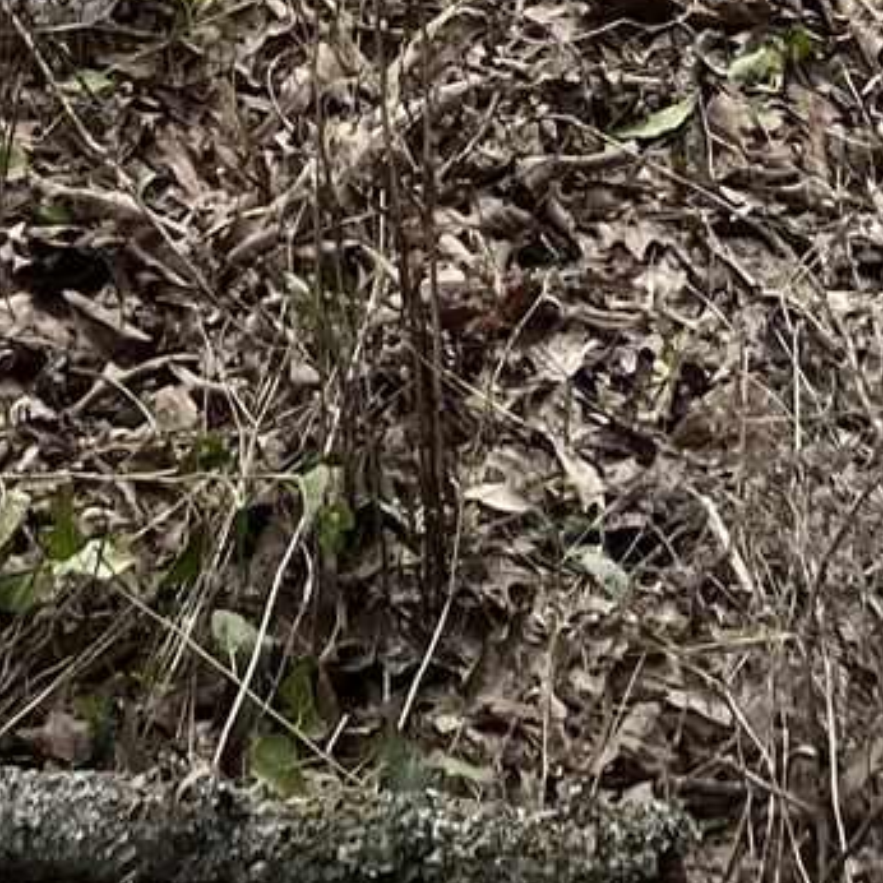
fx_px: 4416
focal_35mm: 153
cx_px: -171
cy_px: -1712
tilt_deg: -8.9
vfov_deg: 9.2
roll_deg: -1.1
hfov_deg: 11.2
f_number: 1.6
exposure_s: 1/403
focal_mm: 5.1
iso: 50
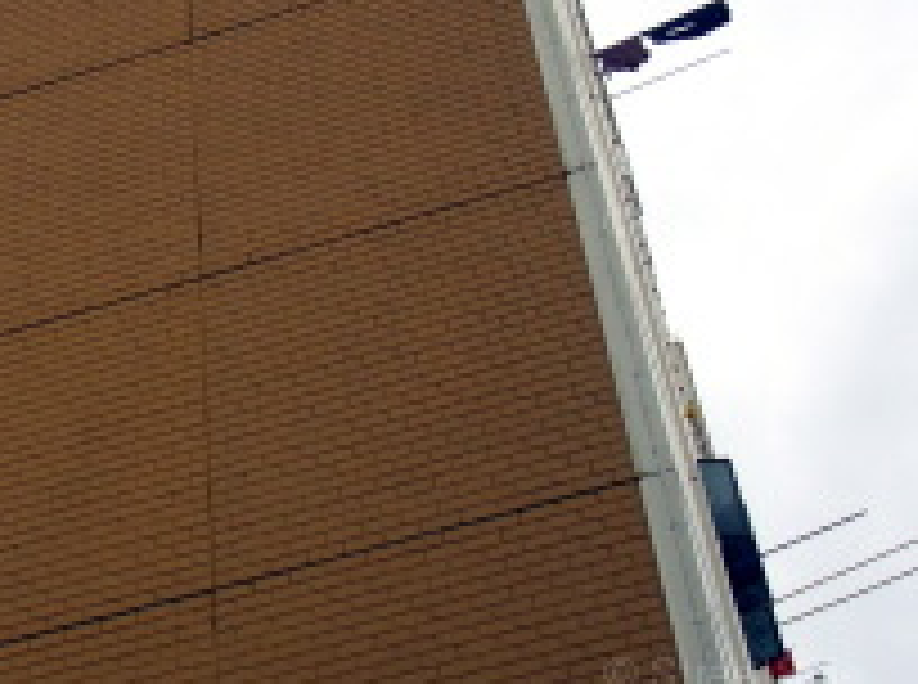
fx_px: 2646
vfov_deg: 14.7
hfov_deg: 19.2
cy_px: 230
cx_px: 40
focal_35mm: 100
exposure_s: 1/160
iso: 80
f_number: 2.8
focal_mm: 6.2
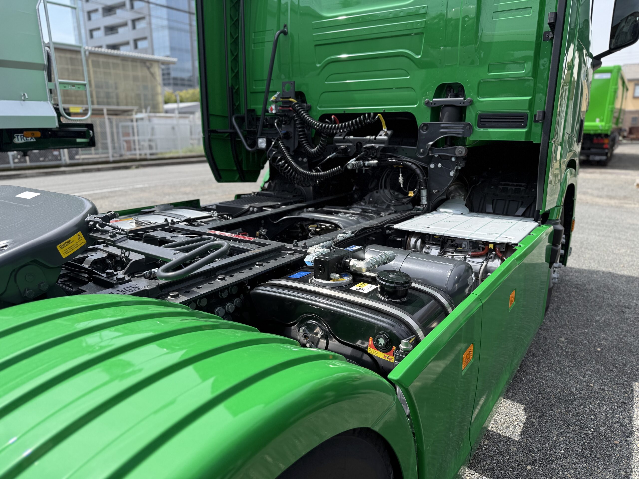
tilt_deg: -13.3
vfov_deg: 56.8
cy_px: 240
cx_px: 320
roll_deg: -0.1
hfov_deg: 71.6
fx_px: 443
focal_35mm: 24
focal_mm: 6.76
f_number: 1.78
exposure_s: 1/2110
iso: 80
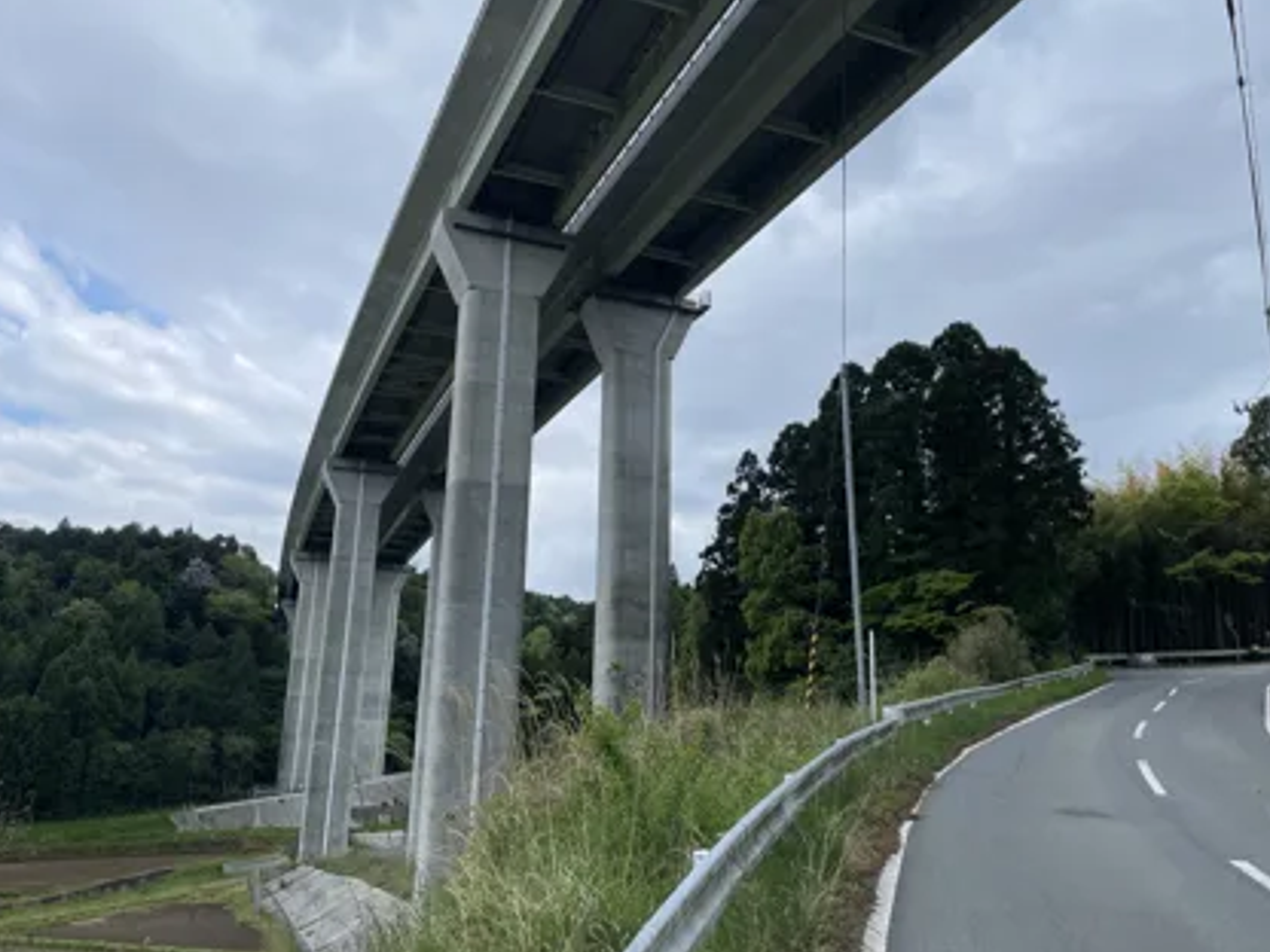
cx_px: 687
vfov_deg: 46.7
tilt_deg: +22.0
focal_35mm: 30
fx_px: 1101
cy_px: 415
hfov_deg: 59.9
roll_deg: +1.3
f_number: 1.6
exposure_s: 1/2882
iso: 32
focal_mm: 4.2
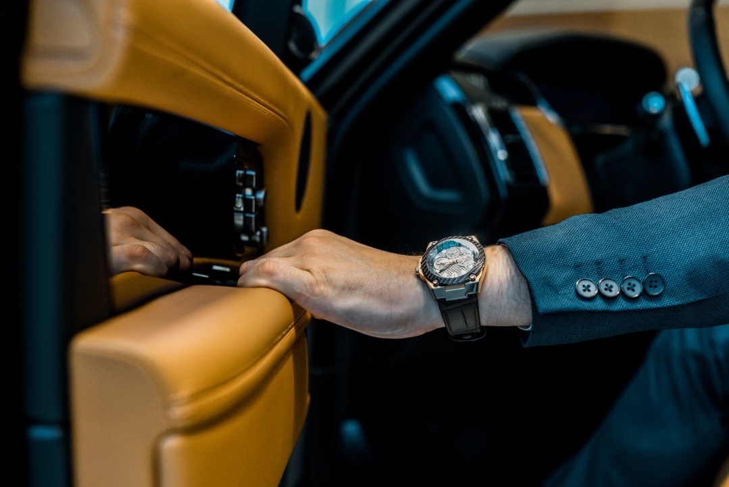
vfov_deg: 27.0
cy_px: 244
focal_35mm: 50
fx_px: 1013
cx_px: 364
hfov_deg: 39.6
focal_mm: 50
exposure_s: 1/160
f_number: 3.2
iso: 640
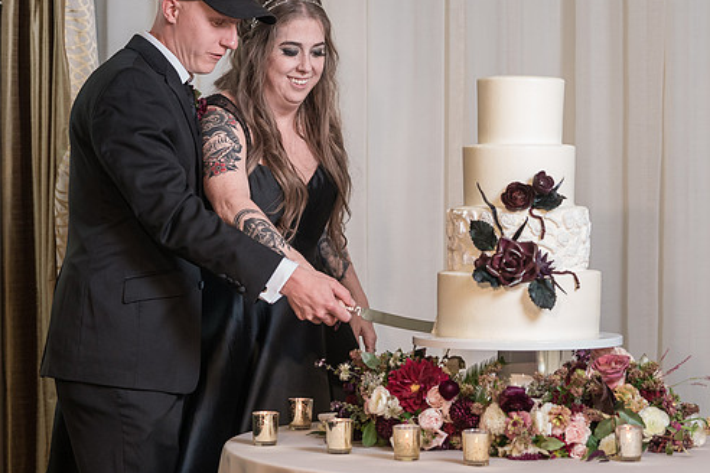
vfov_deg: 12.0
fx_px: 2248
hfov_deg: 17.9
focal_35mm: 114
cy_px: 212
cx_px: 398
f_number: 4
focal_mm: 85
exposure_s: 1/200
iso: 2000
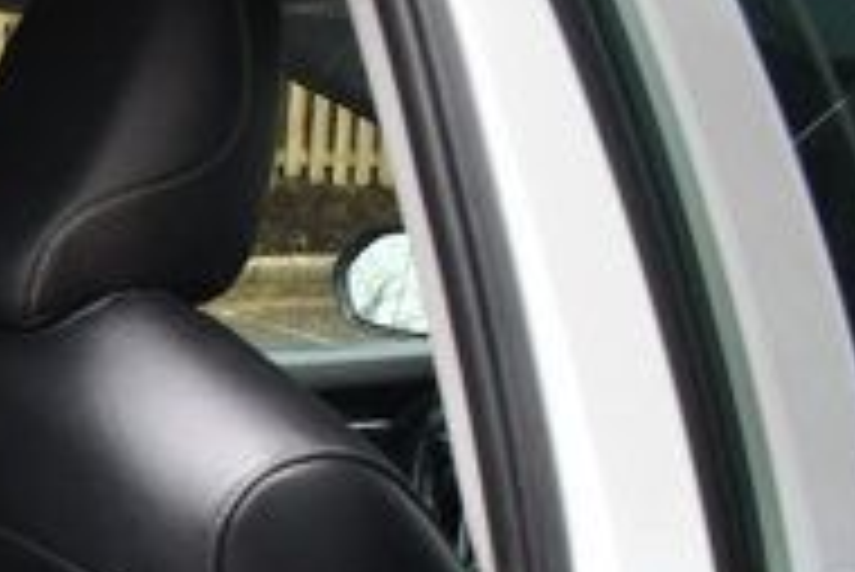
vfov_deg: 14.3
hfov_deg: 19.2
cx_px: -482
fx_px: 2163
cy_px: 799
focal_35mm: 91
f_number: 3.5
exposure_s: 1/125
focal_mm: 18
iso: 800
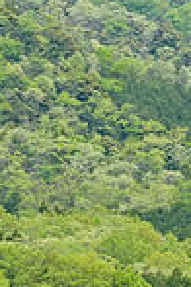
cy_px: 92
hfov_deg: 2.1
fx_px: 5180
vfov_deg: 3.2
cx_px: 337
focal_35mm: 651
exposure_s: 1/500
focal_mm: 159
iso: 800
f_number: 11
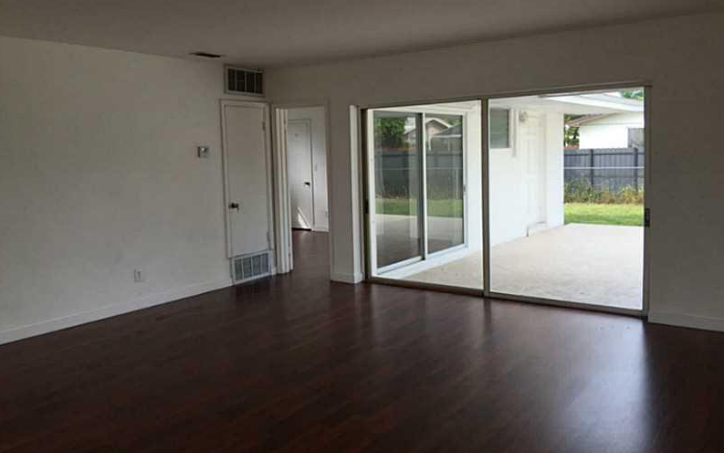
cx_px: 361
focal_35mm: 31
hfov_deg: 61.2
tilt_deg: -5.4
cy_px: 210
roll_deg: +0.6
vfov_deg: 40.6
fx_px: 612
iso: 32
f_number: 2.2
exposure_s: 1/341
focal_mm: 4.15
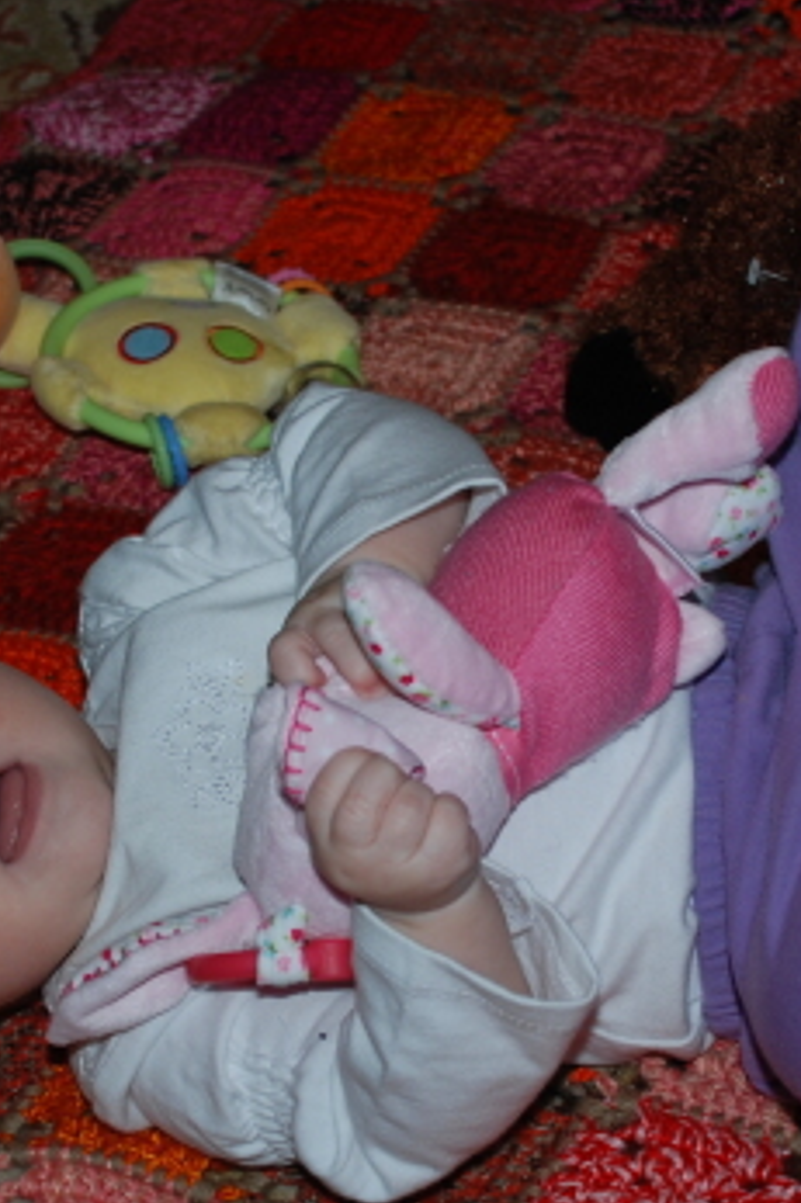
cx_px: 416
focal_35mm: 97
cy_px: 740
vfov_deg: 21.0
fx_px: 3240
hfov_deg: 14.1
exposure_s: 1/60
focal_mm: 28
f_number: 4
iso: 200
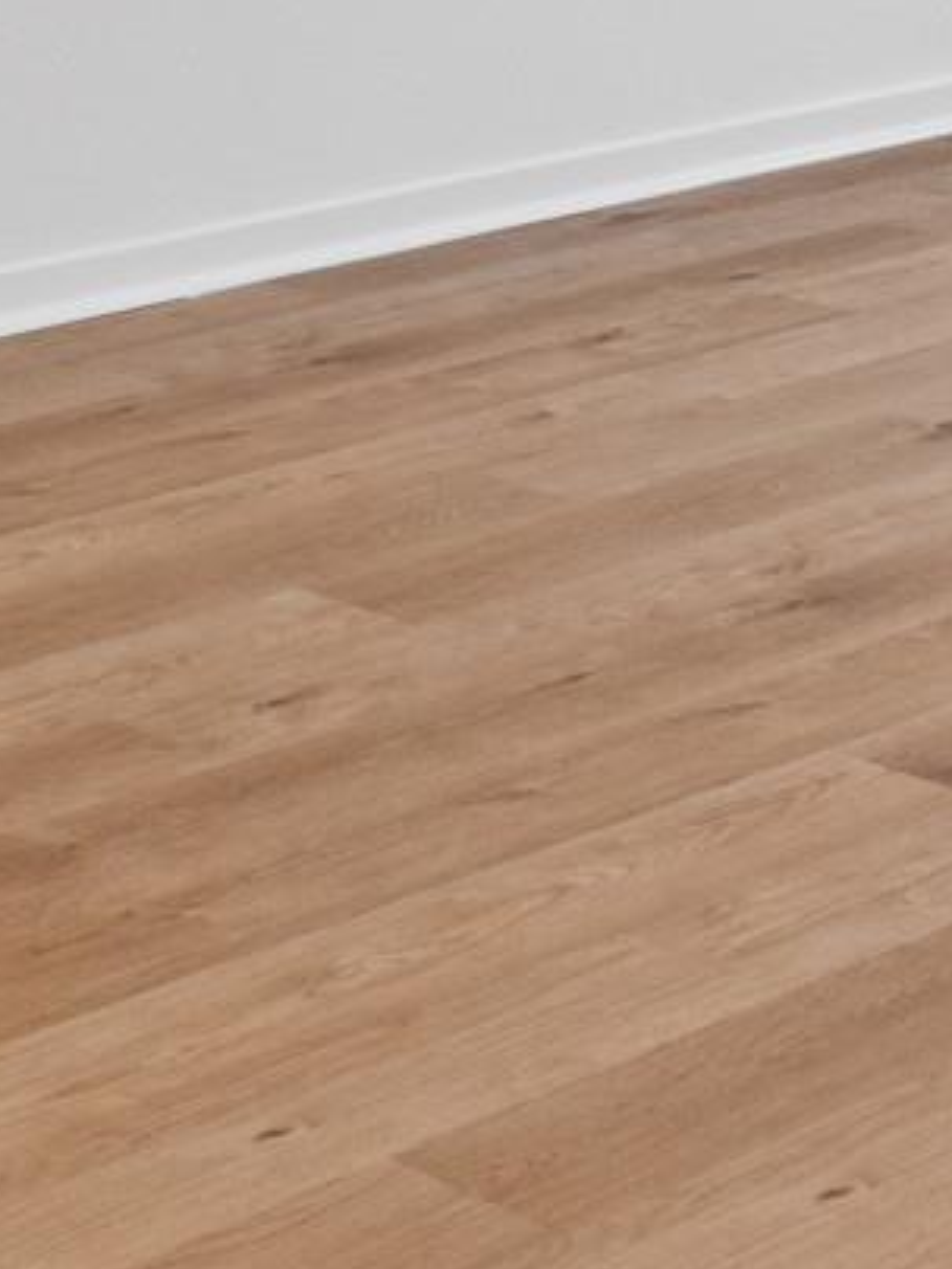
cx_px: 2093
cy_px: -678
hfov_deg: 11.9
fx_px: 3924
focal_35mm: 107
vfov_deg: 16.6
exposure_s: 1/10
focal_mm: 12
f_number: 9
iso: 250
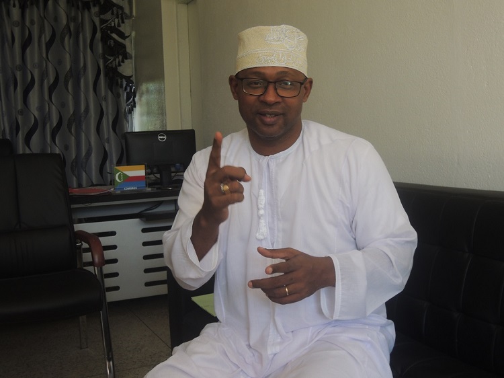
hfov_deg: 42.1
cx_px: 252
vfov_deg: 32.2
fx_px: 655
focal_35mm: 45
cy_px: 189
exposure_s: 1/50
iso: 180
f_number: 3.5
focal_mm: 8.1
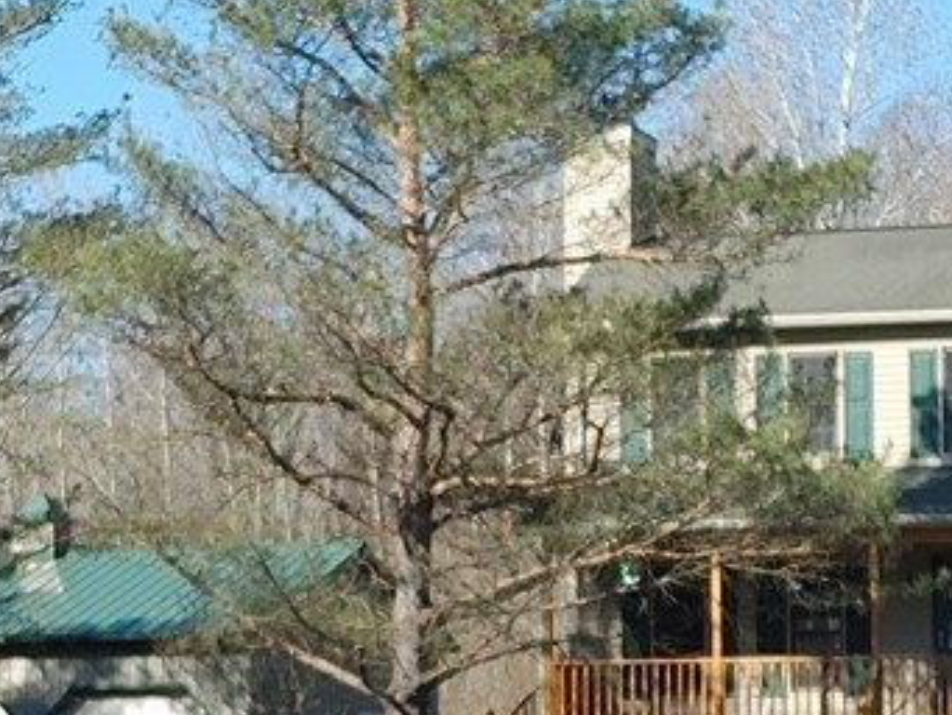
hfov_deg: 12.6
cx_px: 614
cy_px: 640
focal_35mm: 156
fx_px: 4292
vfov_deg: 9.5
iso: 50
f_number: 1.8
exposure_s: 1/524
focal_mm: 4.81
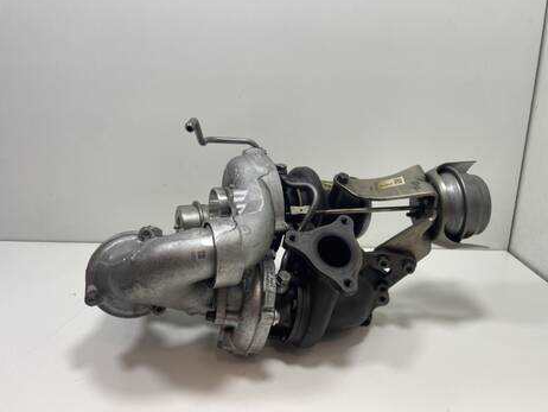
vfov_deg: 51.4
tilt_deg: -16.4
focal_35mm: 27
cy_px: 208
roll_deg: -2.3
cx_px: 283
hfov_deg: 65.3
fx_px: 428
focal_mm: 4.2
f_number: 1.6
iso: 80
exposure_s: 1/100
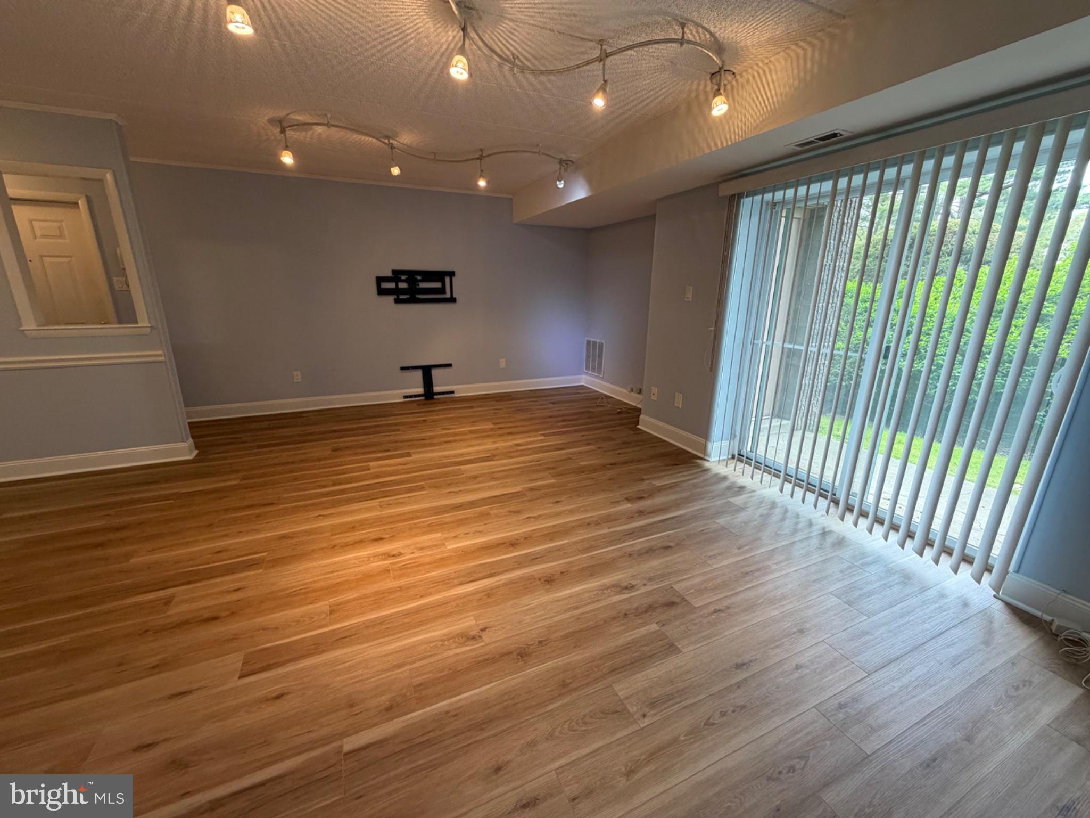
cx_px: 545
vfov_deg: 85.7
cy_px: 409
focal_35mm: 14
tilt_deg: -16.5
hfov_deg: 102.1
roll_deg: -0.3
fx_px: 441
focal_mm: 2.22
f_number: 2.2
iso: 250
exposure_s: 1/120
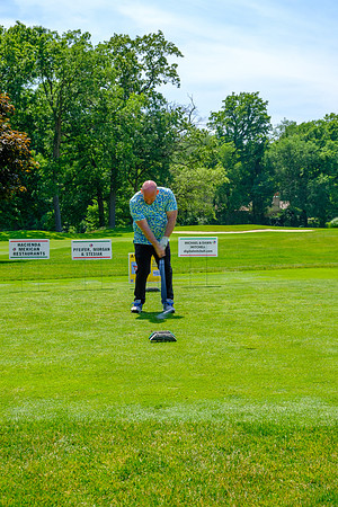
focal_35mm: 56
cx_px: 169
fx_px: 789
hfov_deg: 24.2
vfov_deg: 35.6
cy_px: 254
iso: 200
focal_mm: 37.4
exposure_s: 1/250
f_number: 6.4
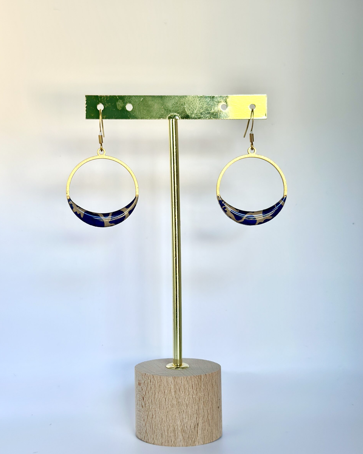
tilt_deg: +1.6
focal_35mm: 51
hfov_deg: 29.7
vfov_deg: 36.6
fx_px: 685
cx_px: 184
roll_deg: +0.1
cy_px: 244
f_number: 1.78
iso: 64
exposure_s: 1/115
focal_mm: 6.86
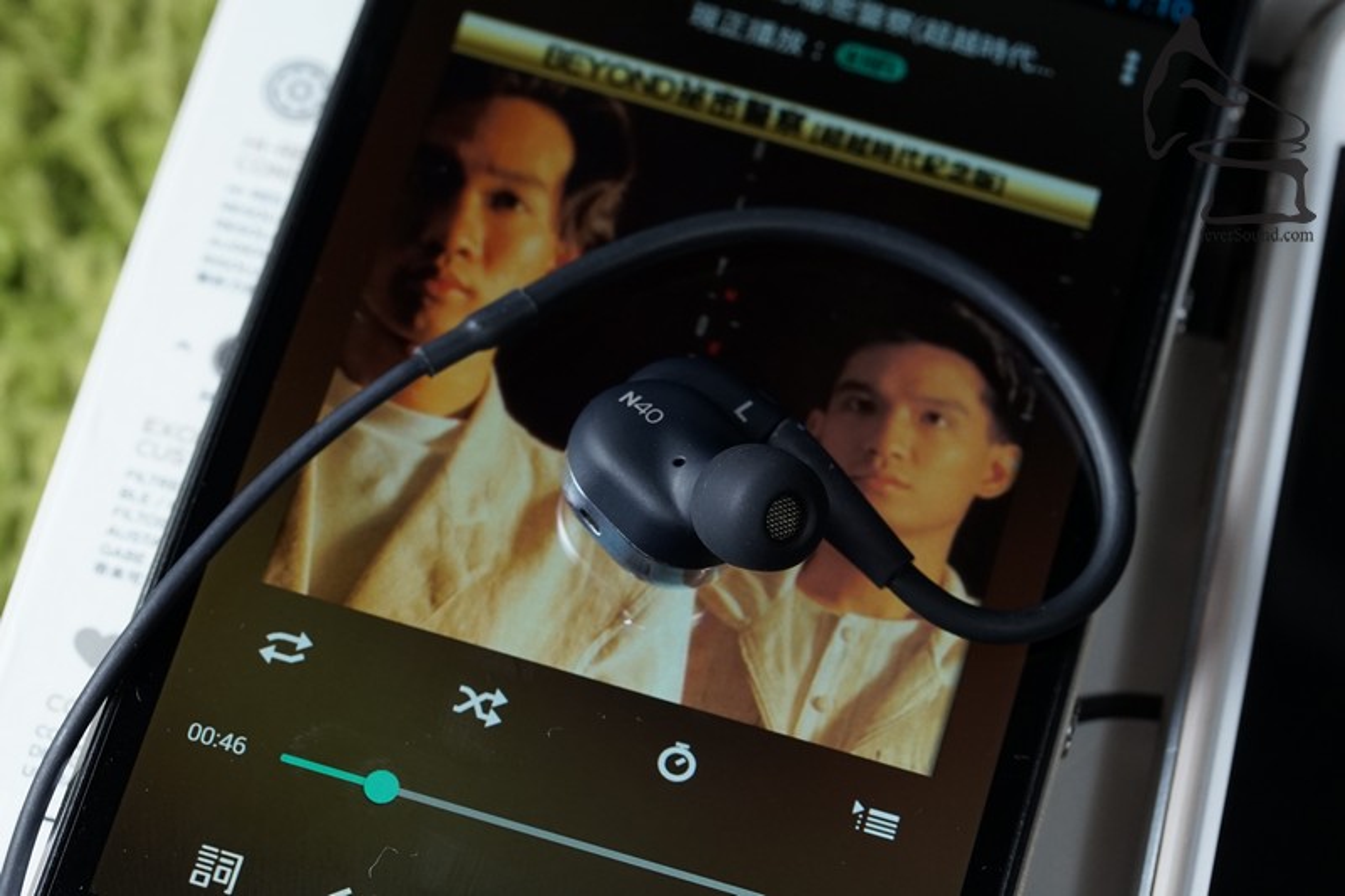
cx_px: 672
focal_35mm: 90
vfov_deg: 15.2
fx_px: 3362
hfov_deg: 22.6
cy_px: 448
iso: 1000
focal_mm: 60
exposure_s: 1/60
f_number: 8
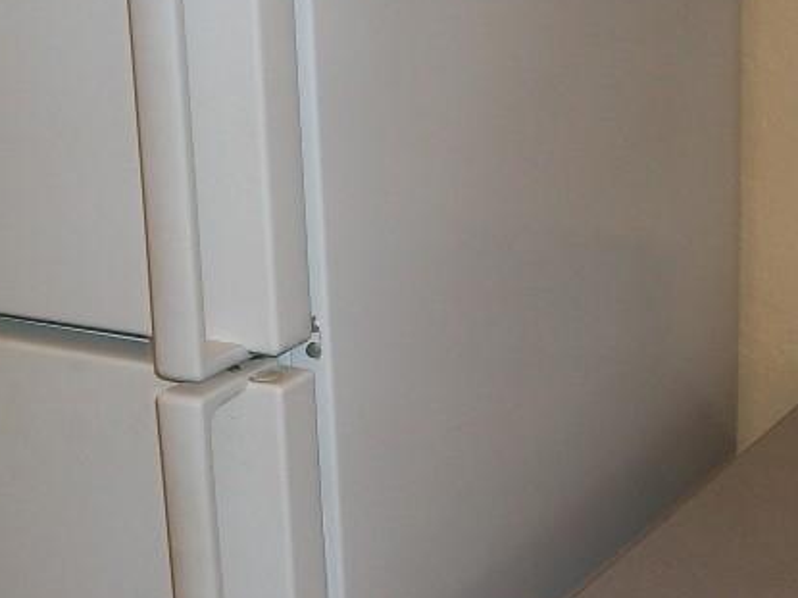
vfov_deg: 18.6
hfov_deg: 24.7
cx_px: 369
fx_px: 1821
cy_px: 342
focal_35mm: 79
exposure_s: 1/30
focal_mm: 5.7
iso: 80
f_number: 2.9
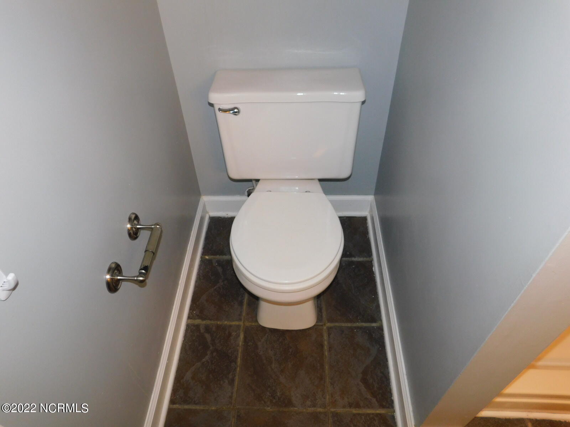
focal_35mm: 24
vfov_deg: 56.8
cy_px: 214
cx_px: 285
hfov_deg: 71.6
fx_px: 395
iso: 200
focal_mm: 4.1
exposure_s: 1/30
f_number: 3
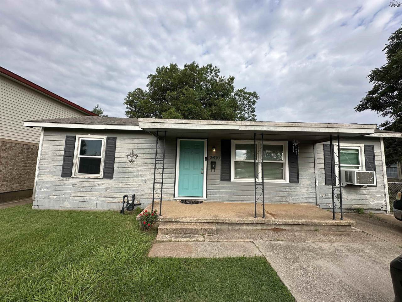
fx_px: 163
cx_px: 201
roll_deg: -1.4
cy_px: 151
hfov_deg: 102.1
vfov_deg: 85.7
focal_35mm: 14
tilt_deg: +5.9
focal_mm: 2.22
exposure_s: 1/774
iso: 40
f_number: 2.2
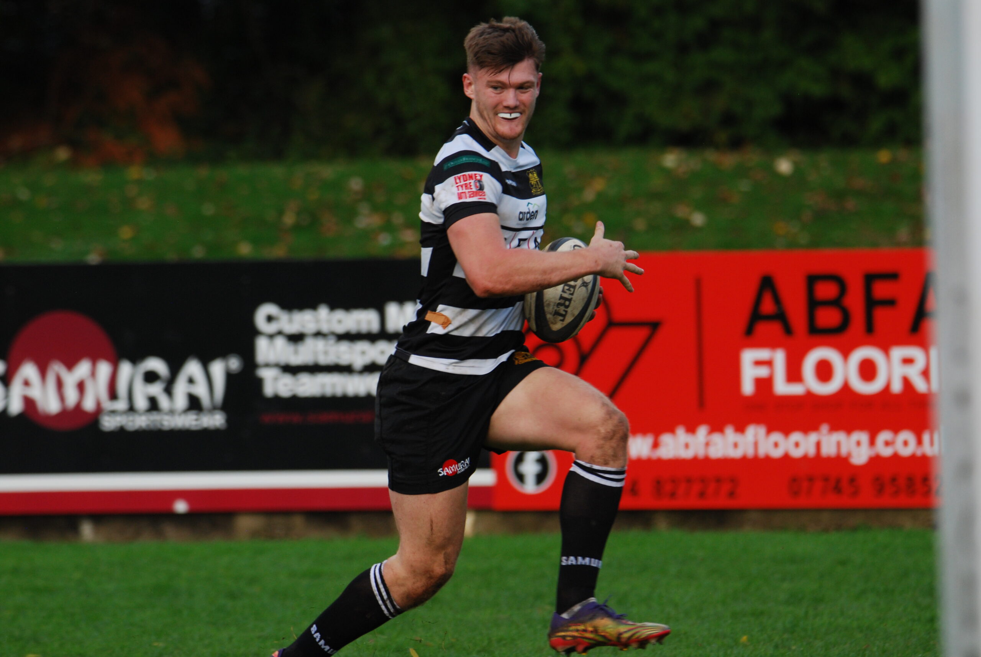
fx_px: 15552
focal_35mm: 570
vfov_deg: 2.4
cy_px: 328
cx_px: 490
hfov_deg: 3.6
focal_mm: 380
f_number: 6
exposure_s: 1/500
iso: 400
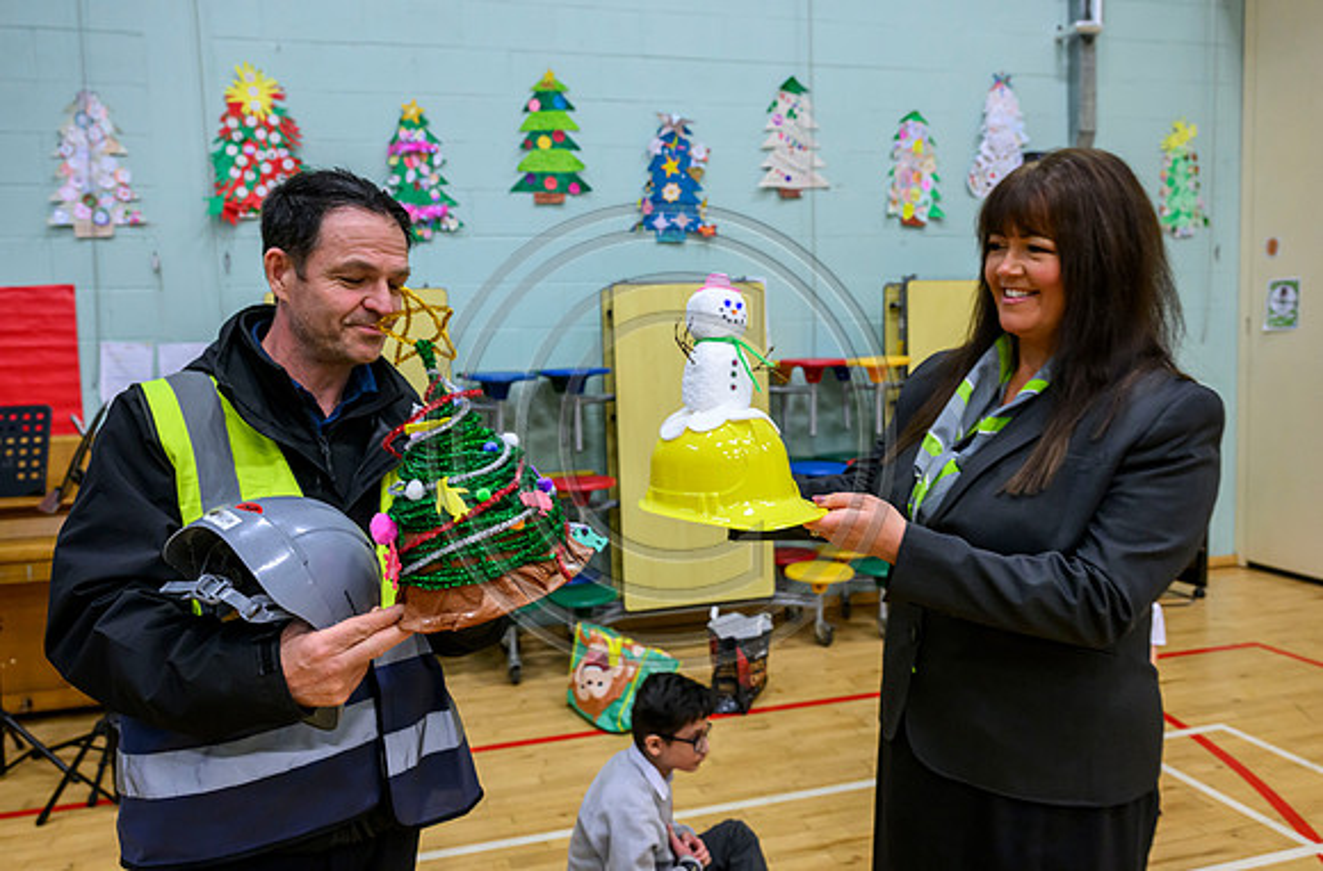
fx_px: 974
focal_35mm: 27
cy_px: 413
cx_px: 635
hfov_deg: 68.3
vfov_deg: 48.2
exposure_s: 1/160
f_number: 4.5
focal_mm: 25.5
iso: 3200
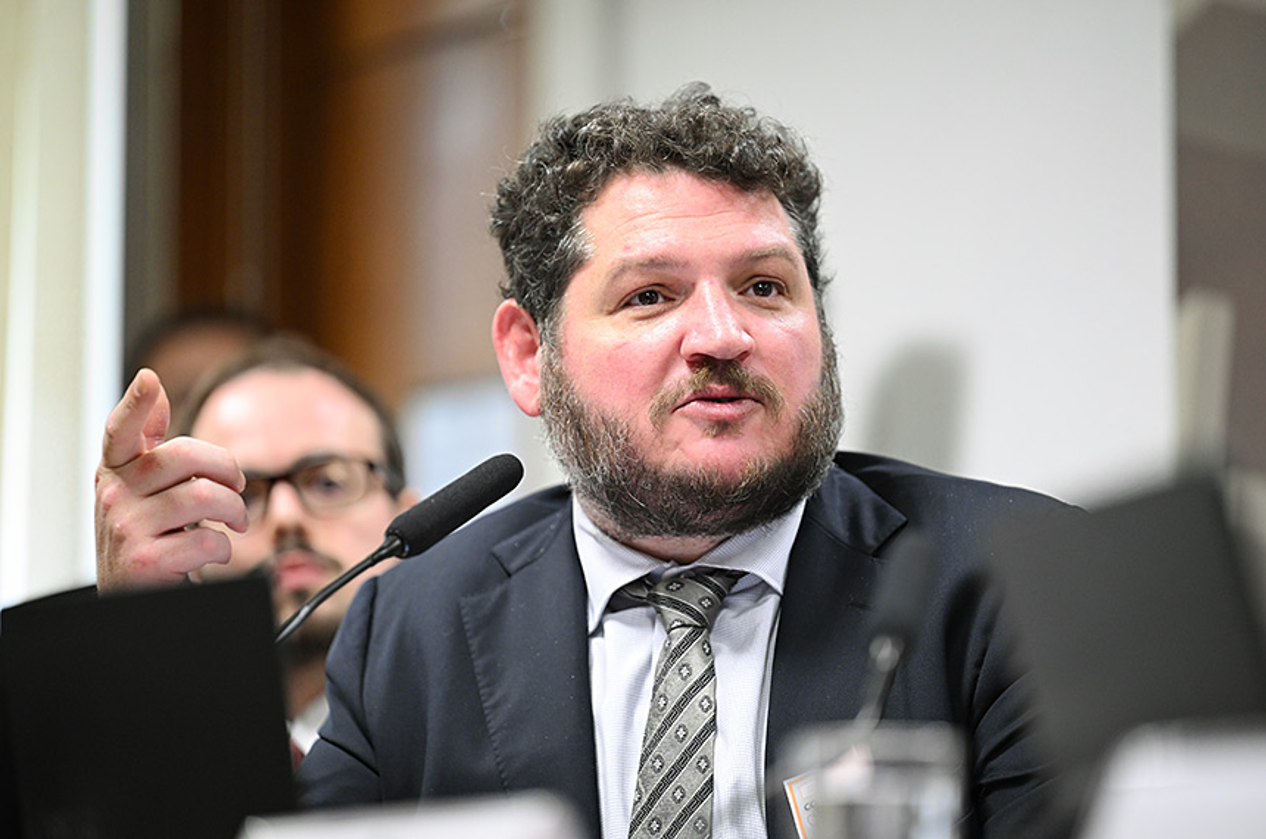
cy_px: 420
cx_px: 633
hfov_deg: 11.8
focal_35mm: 175
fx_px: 6143
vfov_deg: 7.8
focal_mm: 175
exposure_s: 1/125
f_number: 2.8
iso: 1600
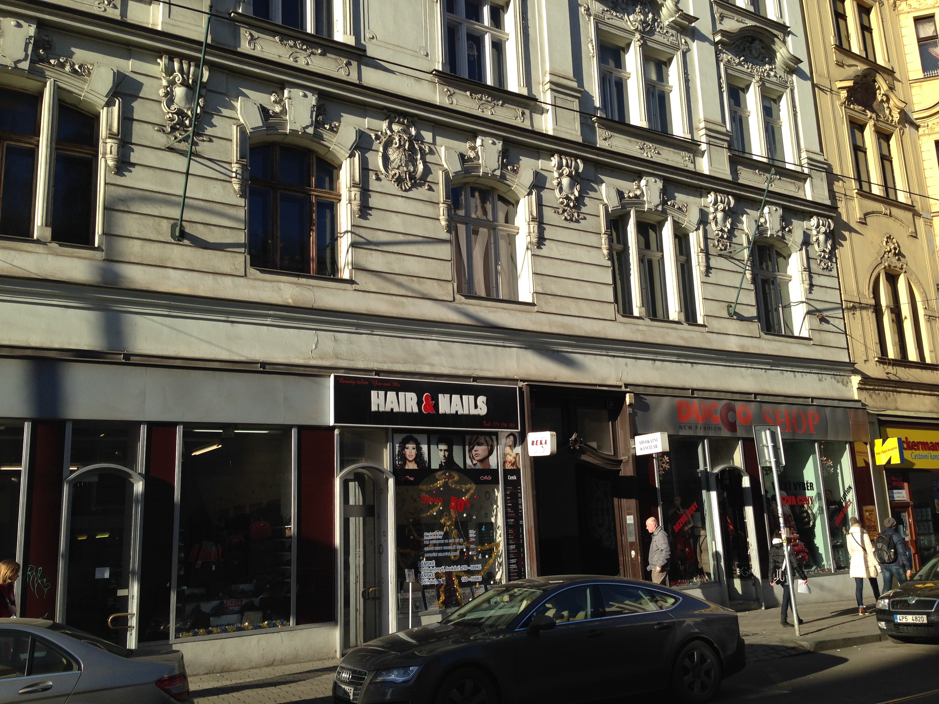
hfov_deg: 55.4
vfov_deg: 42.9
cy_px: 352
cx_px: 470
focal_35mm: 33
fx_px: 895
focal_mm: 4.12
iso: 50
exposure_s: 1/1043
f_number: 2.4
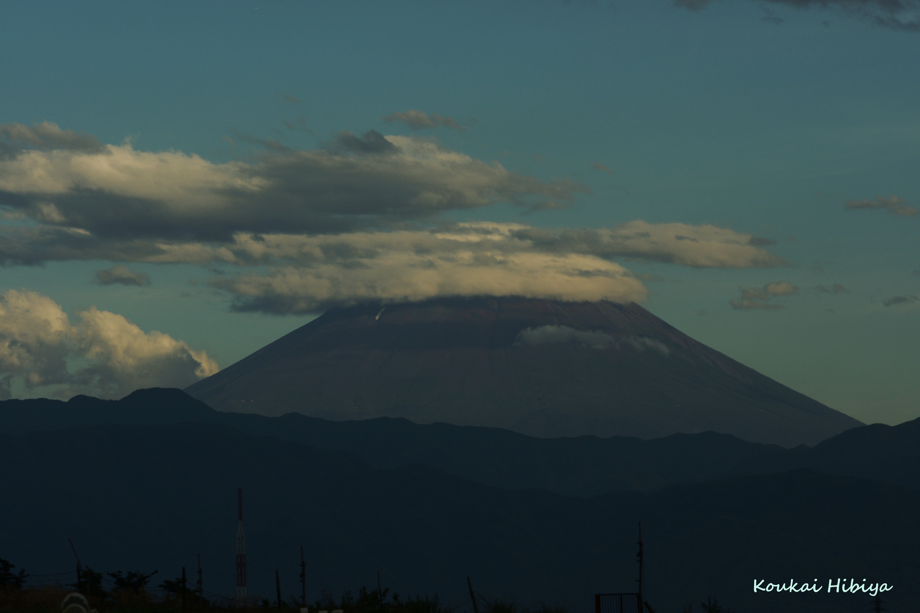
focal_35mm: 202
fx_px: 5175
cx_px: 460
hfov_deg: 10.2
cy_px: 306
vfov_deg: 6.8
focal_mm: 135
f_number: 8
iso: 100
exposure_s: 1/125
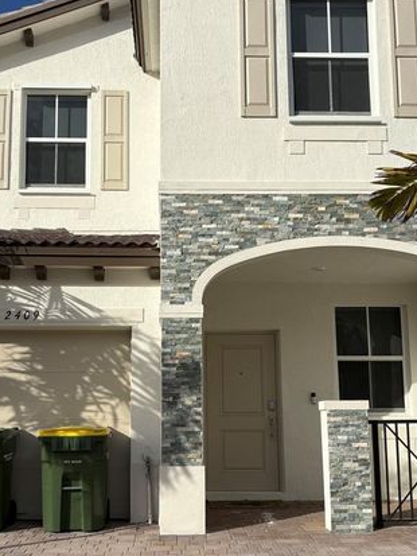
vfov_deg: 44.7
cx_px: 190
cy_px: 316
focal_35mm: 42
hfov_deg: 34.3
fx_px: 674
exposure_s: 1/8850
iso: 50
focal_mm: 5.96
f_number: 1.6
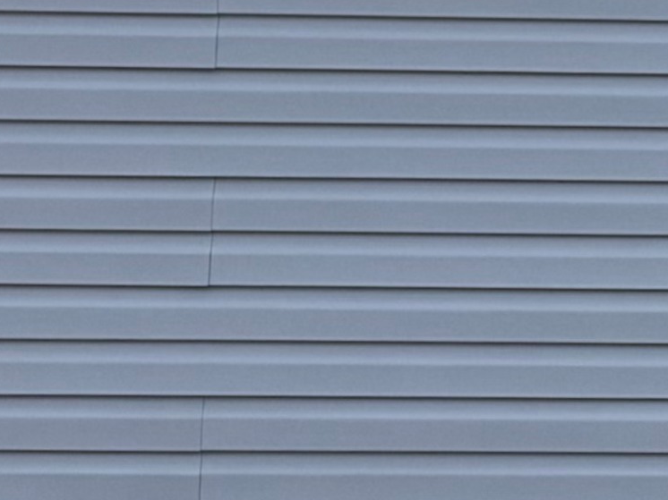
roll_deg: +0.4
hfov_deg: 10.5
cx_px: 1036
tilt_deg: +6.0
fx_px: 3492
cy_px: 111
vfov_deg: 8.2
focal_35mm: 181
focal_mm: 6.93
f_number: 1.8
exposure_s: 1/1754
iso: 100
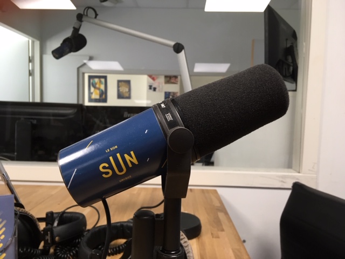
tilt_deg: -6.4
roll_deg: -2.1
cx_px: 172
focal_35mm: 29
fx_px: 289
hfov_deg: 61.7
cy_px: 130
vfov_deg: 48.2
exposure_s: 1/33
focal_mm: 4.15
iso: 125
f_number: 2.2
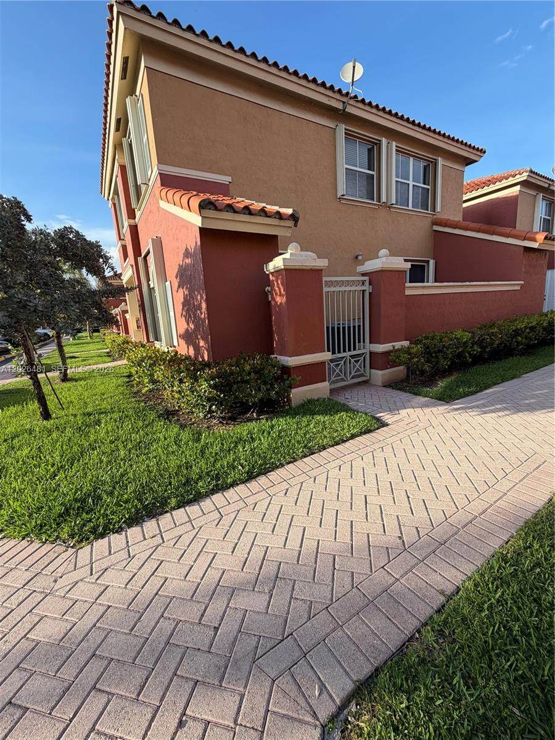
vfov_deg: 102.1
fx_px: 299
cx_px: 278
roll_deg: +4.0
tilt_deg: -11.7
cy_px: 370
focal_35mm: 14
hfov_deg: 85.7
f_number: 2.2
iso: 40
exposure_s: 1/531
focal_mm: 2.22
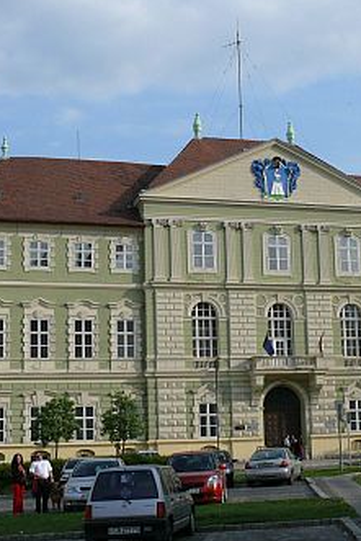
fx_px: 977
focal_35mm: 65
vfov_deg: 30.9
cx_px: 253
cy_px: 271
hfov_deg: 20.8
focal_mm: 8.7
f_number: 6.3
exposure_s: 1/400
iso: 100
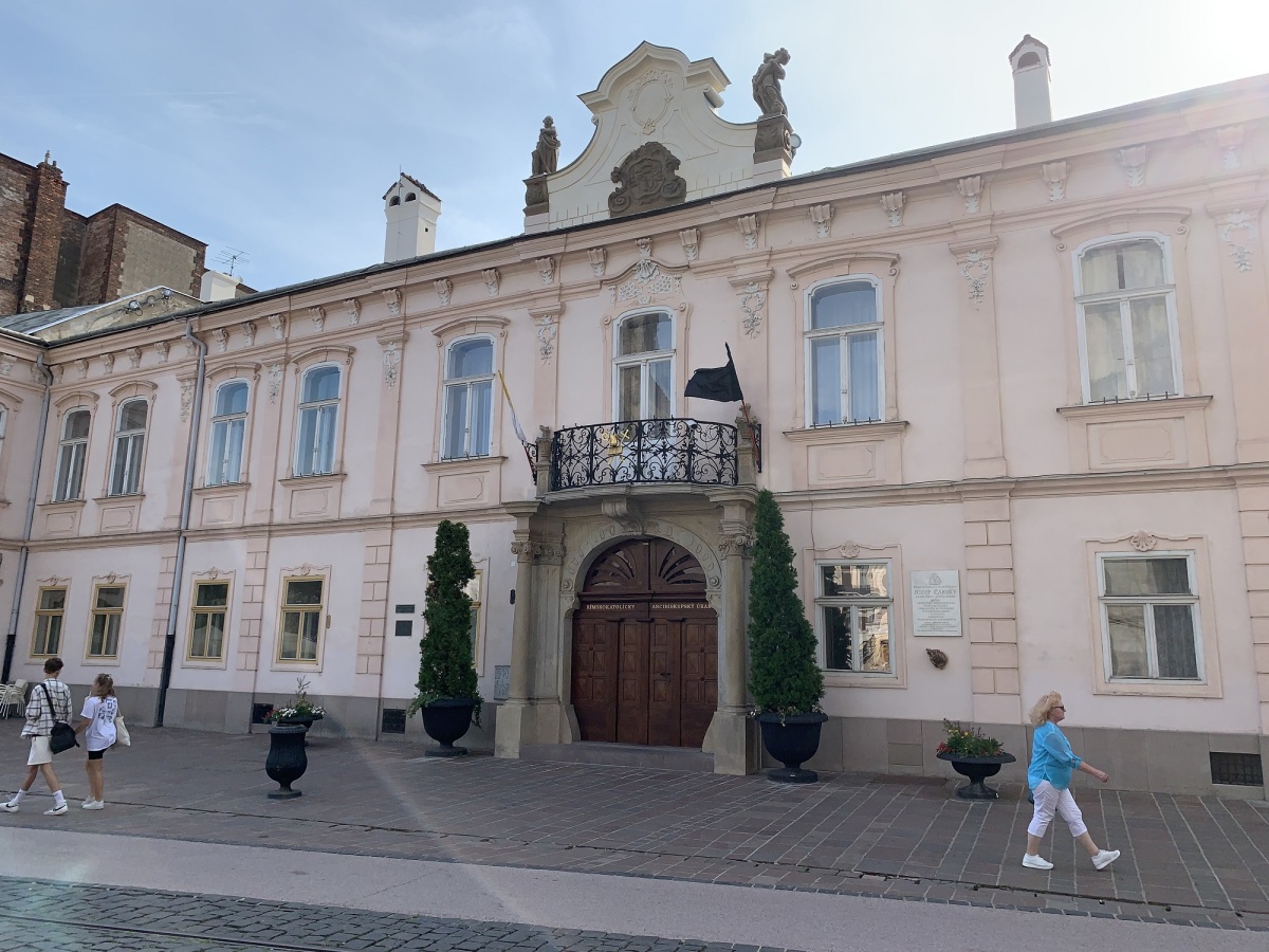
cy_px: 476
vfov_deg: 53.1
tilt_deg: +12.8
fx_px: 953
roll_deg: -1.2
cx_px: 634
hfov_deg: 67.3
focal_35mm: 26
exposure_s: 1/1610
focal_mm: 4.25
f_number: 1.8
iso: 25
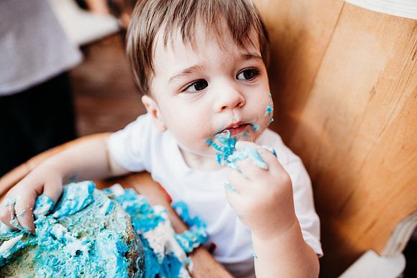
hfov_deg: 73.7
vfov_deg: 53.2
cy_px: 139
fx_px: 278
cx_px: 208
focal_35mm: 24
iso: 640
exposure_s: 1/200
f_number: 2.5
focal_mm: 24
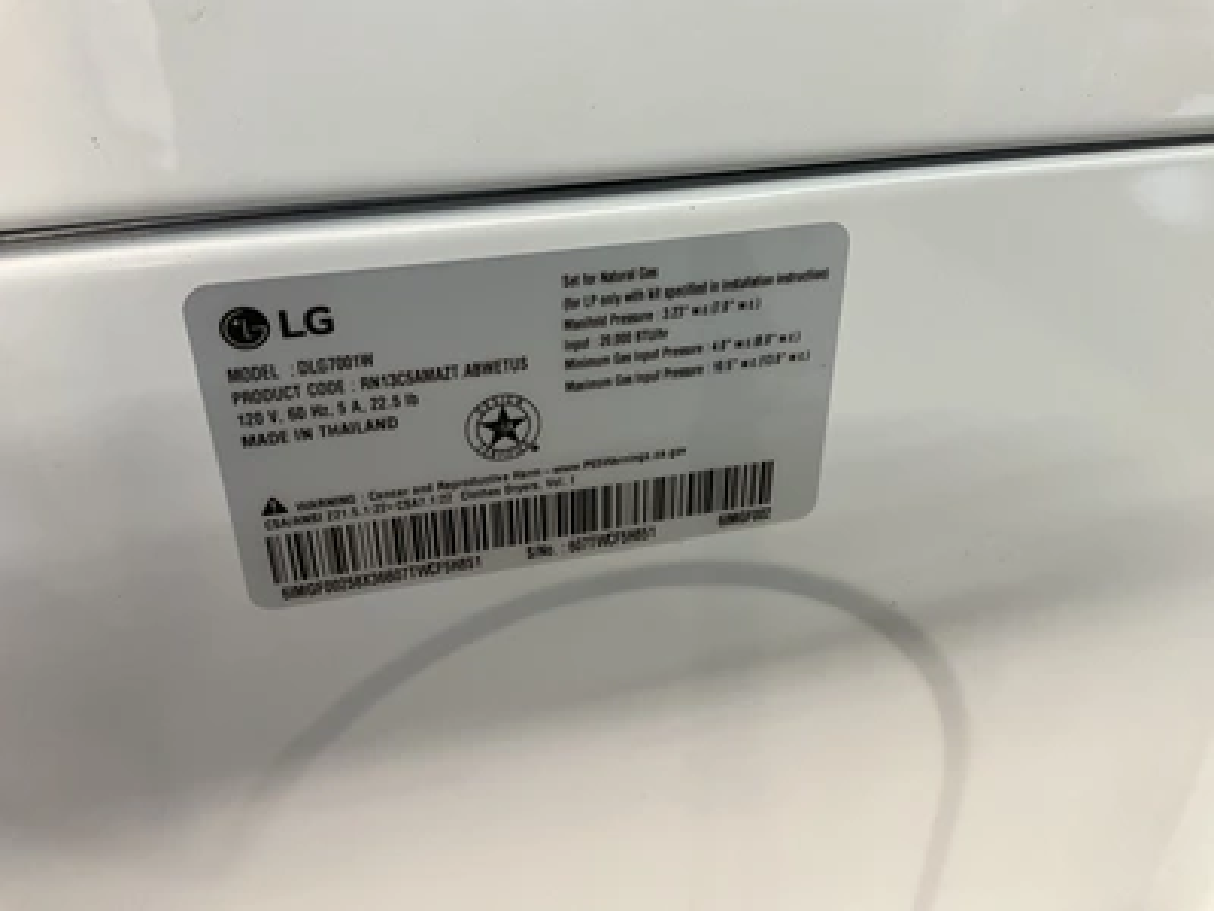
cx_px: 607
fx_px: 1017
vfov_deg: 48.2
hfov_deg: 61.7
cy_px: 456
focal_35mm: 29
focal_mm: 3
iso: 125
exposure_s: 1/60
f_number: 1.8
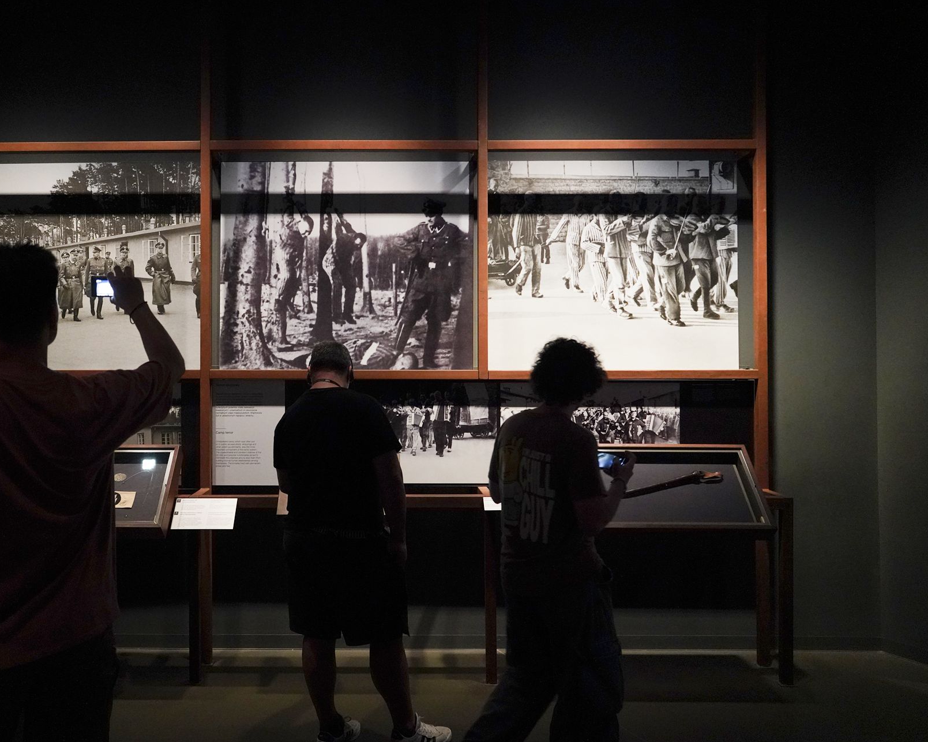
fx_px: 769
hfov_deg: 61.7
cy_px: 364
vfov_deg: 51.5
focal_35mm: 28
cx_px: 374
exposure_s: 1/80
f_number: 2.8
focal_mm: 24
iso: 6400
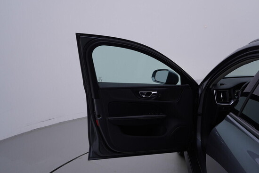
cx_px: 130
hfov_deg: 53.1
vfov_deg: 36.9
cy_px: 86
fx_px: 259
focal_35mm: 36
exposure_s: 1/100
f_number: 4.5
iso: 125
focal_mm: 24
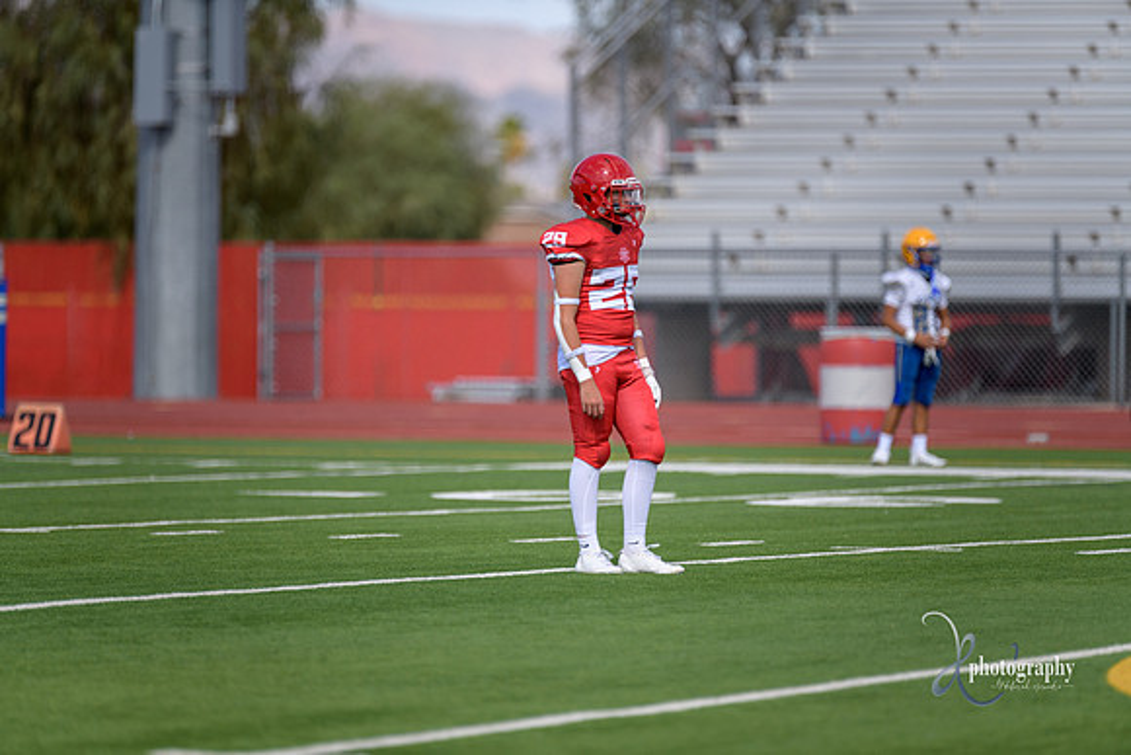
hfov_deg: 6.9
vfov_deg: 4.6
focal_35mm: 300
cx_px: 566
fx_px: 9427
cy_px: 378
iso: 200
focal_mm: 300
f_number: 2.8
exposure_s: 1/3200
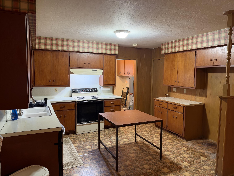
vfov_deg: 56.8
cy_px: 88
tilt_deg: -4.6
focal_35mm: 24
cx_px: 117
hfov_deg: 71.6
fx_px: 162
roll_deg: -0.1
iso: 320
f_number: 1.48
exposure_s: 1/60
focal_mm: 6.93
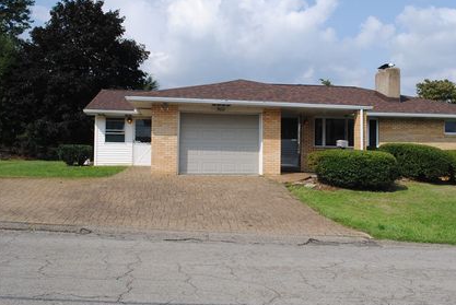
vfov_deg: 37.0
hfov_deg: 52.8
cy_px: 146
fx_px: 456
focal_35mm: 36
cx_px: 267
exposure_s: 1/320
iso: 100
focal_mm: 20
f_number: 9
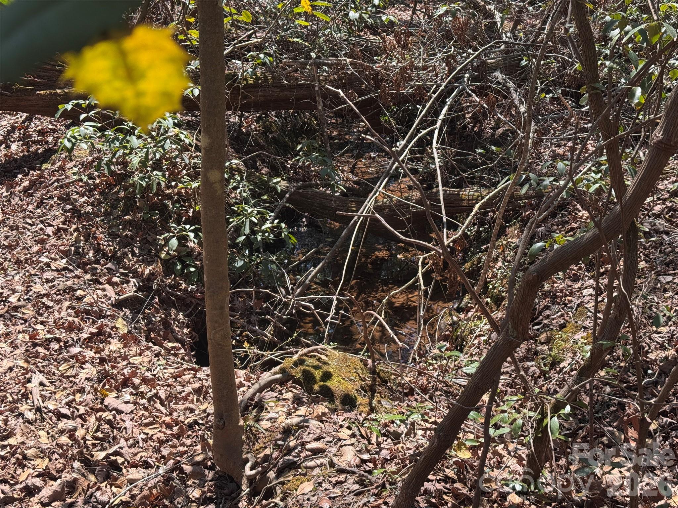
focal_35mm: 48
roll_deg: +1.2
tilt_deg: -24.0
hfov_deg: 39.7
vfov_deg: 30.3
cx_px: 339
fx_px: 940
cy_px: 254
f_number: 1.78
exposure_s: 1/812
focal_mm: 6.76
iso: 64
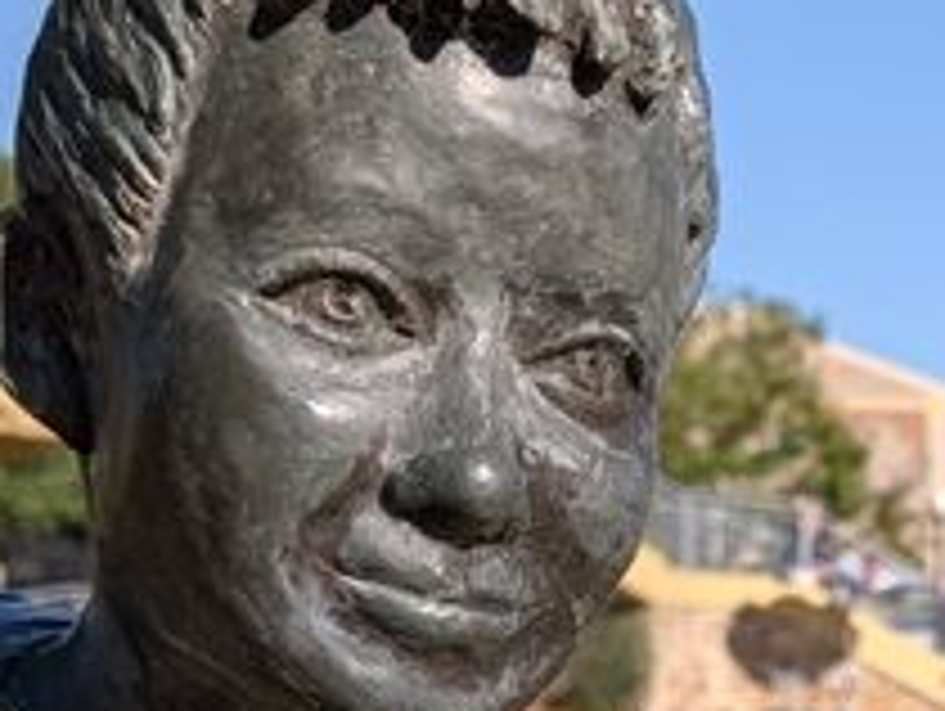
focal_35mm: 137
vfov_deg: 10.0
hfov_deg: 13.9
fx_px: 3744
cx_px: 1148
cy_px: 1433
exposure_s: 1/1825
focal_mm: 6.9
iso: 23
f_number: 1.68
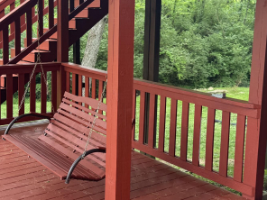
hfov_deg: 35.5
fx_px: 417
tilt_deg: -9.4
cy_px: 75
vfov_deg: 26.9
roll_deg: -1.8
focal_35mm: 54
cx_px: 124
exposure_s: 1/121
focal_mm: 6.76
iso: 80
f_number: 1.78
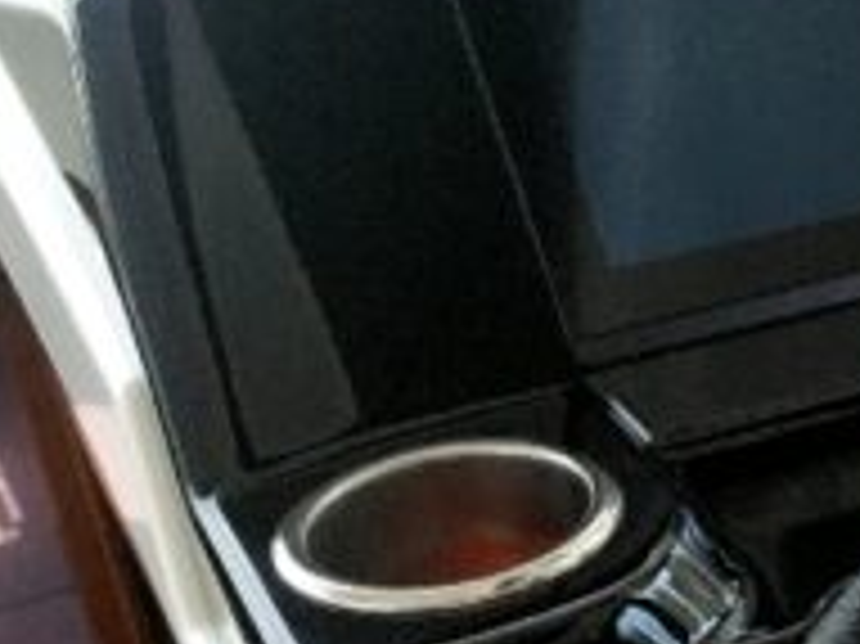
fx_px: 2185
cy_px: 543
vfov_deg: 16.6
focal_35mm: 88
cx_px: 1351
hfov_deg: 19.1
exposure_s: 1/279
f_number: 1.8
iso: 40
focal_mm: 5.23
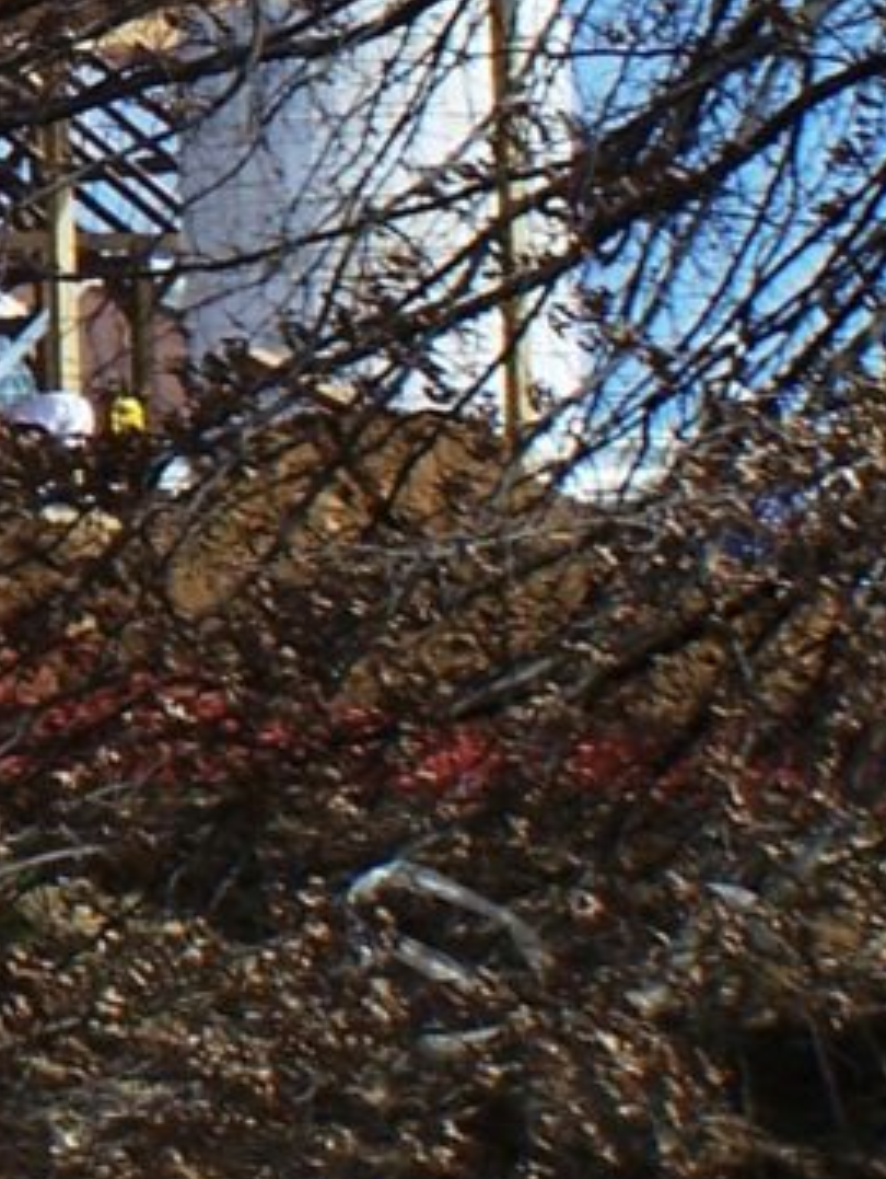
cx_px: -1513
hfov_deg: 4.6
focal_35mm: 313
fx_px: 10663
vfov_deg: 6.3
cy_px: -340
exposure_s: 1/750
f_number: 4.5
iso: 80
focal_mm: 12.4
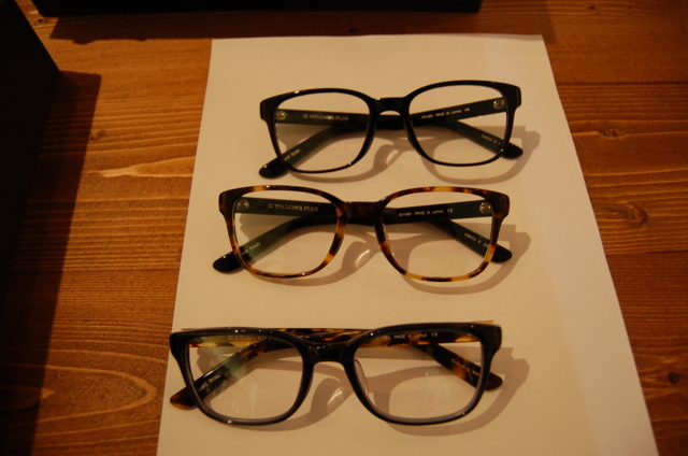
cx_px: 344
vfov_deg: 47.7
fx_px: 515
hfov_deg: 67.5
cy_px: 228
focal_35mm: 27
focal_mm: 18
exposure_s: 1/30
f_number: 3.5
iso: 400
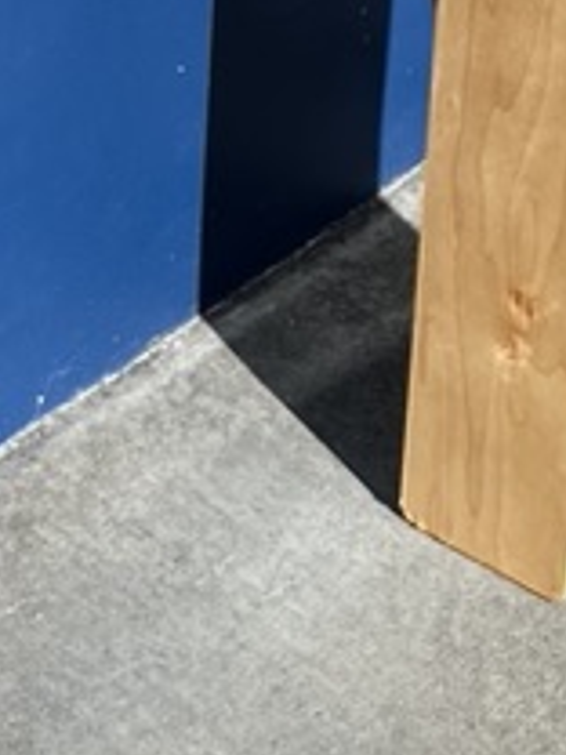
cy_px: -784
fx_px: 2791
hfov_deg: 11.5
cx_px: 521
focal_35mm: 128
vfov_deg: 13.2
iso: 50
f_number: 1.5
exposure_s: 1/4115
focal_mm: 5.7
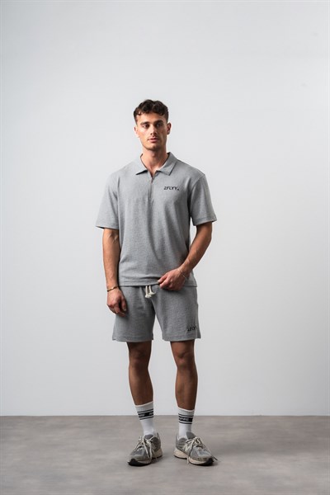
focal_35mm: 70
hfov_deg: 19.5
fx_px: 962
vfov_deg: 28.8
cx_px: 165
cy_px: 248
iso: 100
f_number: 10
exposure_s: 1/125
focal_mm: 70
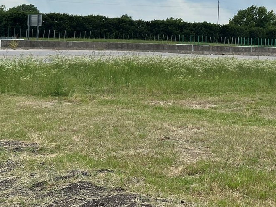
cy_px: 43
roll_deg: -3.0
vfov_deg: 19.2
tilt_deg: +0.4
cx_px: 247
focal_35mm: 76
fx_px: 606
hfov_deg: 24.9
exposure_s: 1/3571
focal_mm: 5.7
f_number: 1.5
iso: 50
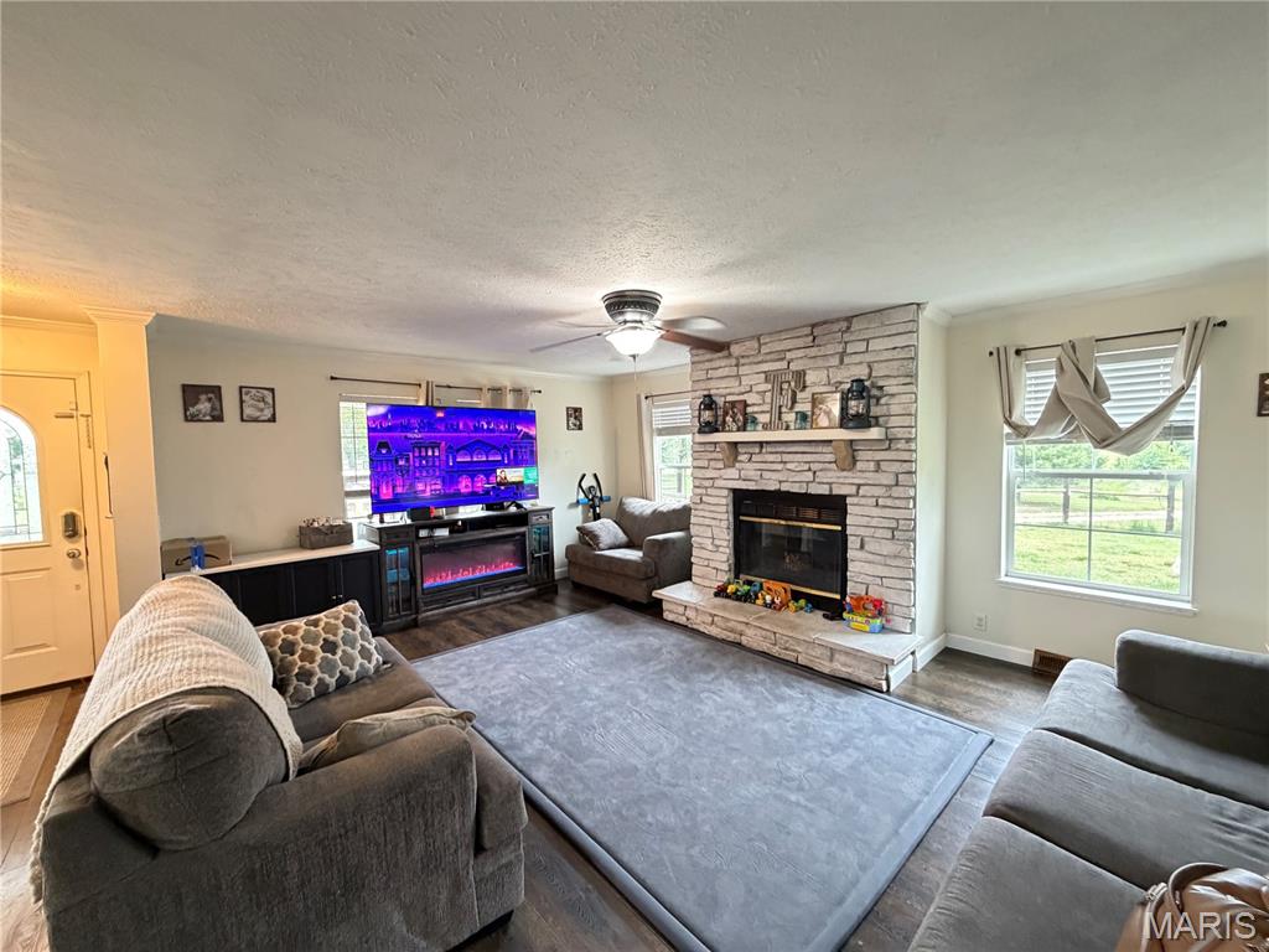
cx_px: 634
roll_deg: +2.8
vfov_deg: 85.7
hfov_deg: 102.1
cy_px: 476
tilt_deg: -3.0
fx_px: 513
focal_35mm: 14
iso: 640
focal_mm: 2.22
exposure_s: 1/60
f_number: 2.2
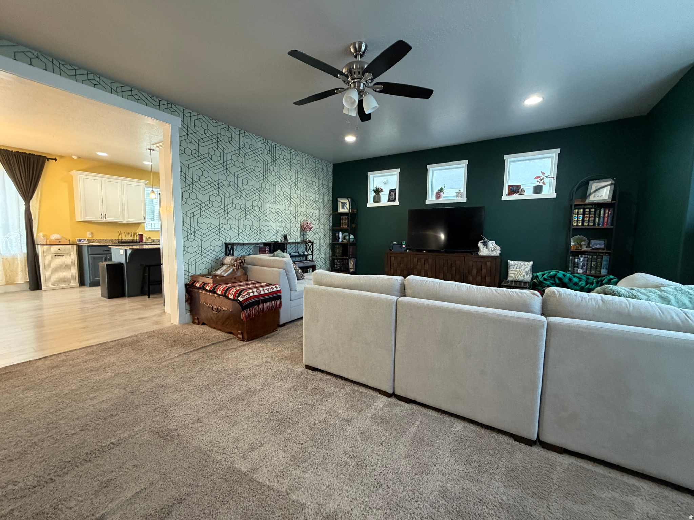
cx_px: 347
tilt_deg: -4.6
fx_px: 281
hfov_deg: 102.1
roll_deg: -1.0
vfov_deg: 85.7
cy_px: 260
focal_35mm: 14
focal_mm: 2.22
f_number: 2.2
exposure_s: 1/60
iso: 500
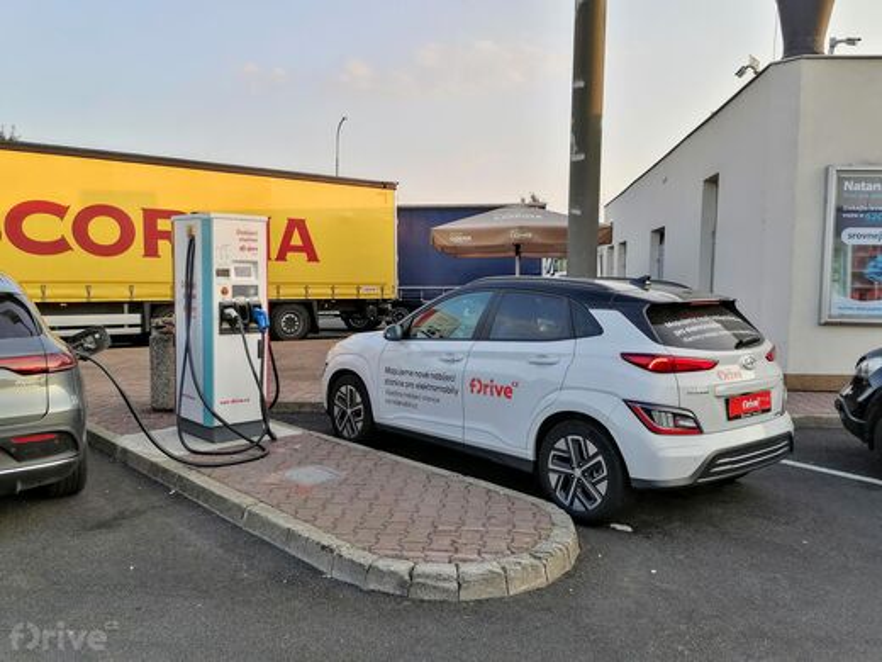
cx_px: 441
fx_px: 764
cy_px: 331
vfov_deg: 46.8
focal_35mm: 30
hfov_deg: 60.0
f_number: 1.8
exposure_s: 1/293
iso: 50
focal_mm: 5.3
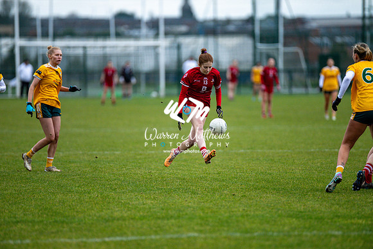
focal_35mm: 300
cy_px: 124
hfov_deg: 6.9
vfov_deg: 4.6
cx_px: 186
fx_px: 3109
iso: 2500
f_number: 2.8
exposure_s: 1/640
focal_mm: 300
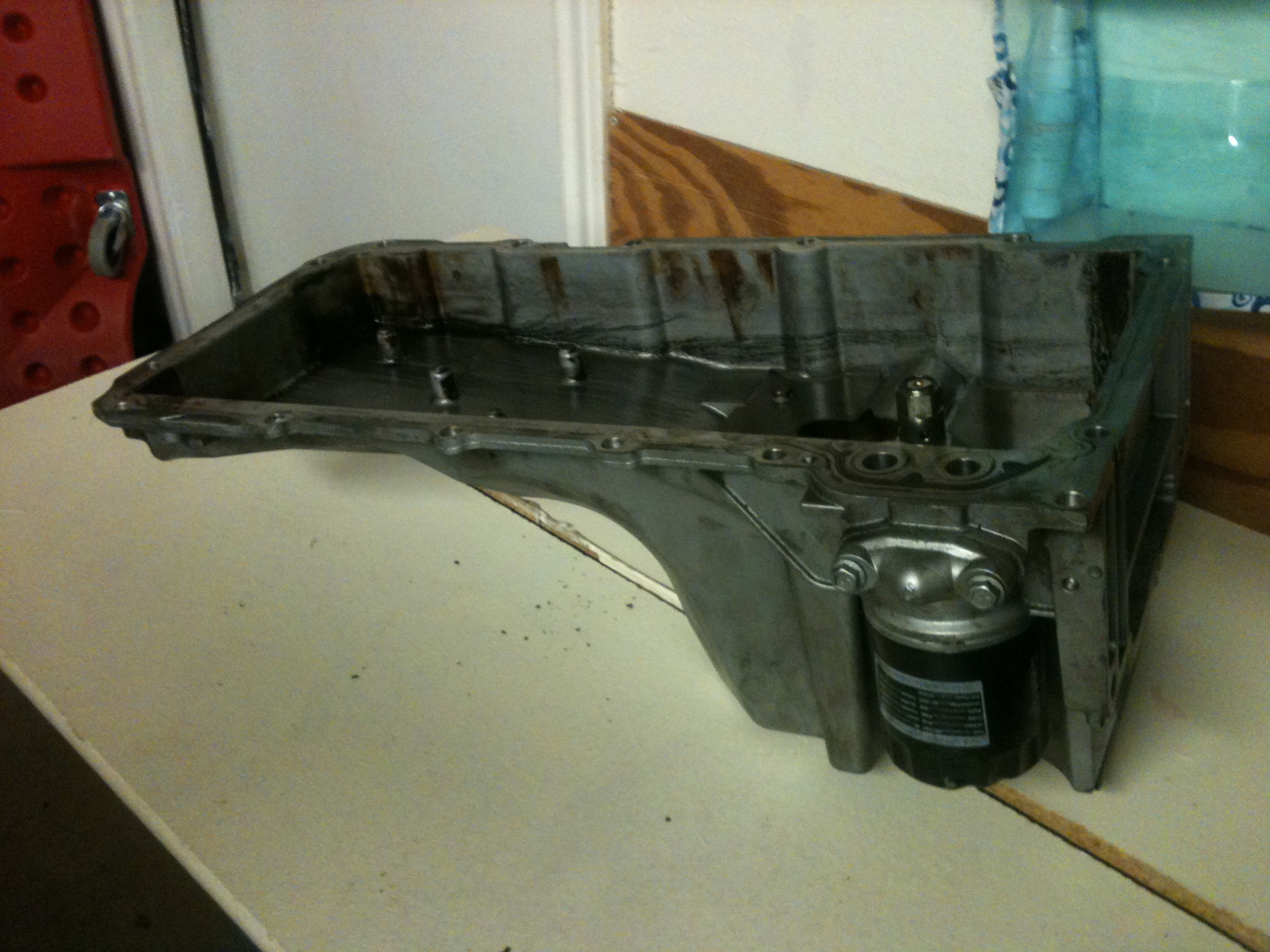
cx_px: 635
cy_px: 476
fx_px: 1284
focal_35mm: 35
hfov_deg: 52.6
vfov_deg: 40.7
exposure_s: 1/15
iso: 200
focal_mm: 3.9
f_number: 2.8
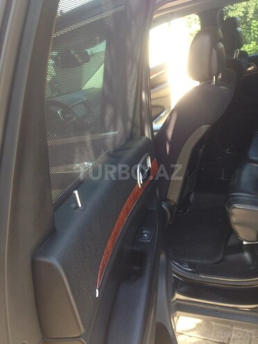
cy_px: 172
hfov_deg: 42.9
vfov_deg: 55.4
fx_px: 328
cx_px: 129
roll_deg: +11.8
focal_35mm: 33
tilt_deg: -21.4
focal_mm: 4.12
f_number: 2.4
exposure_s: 1/120
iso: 64
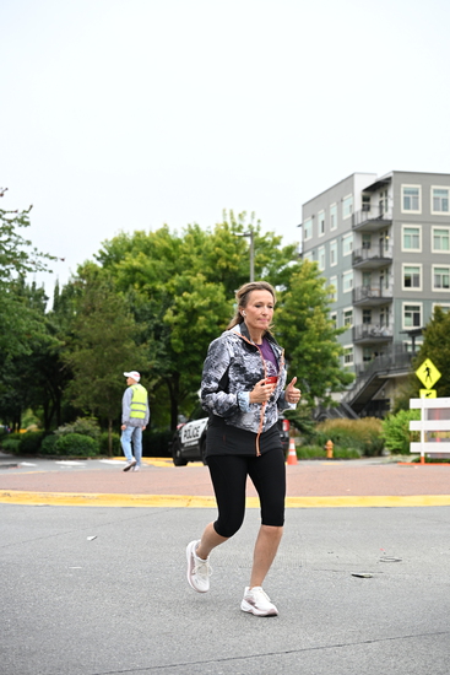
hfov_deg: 21.9
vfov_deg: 32.4
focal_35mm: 62
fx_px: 1162
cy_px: 338
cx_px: 225
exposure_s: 1/800
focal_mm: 62
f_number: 4
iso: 1600
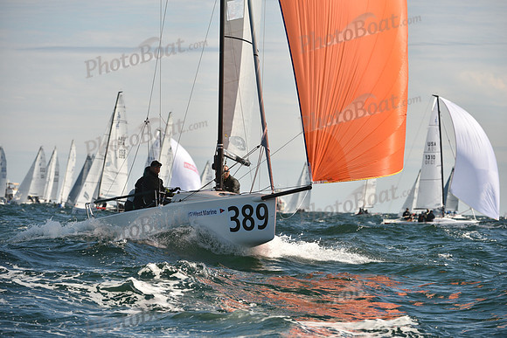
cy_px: 169
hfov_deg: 7.9
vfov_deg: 5.3
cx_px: 254
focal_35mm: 260
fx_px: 3662
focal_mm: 260
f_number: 6.3
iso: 250
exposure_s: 1/1250
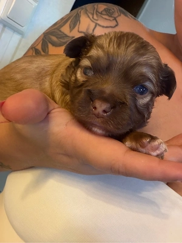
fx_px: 210
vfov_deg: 60.0
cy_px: 122
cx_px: 91
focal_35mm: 30
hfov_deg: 46.8
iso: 320
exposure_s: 1/33
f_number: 1.9
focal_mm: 2.71
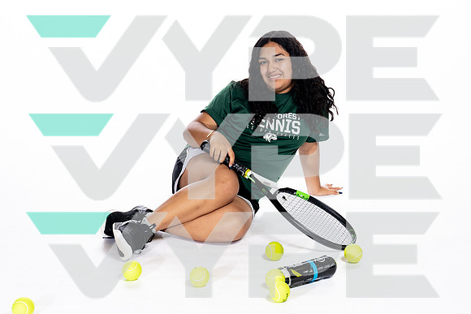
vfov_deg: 16.1
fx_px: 1110
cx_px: 255
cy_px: 149
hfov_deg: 24.0
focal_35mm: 85
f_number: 5.6
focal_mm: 70
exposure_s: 1/250
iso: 400
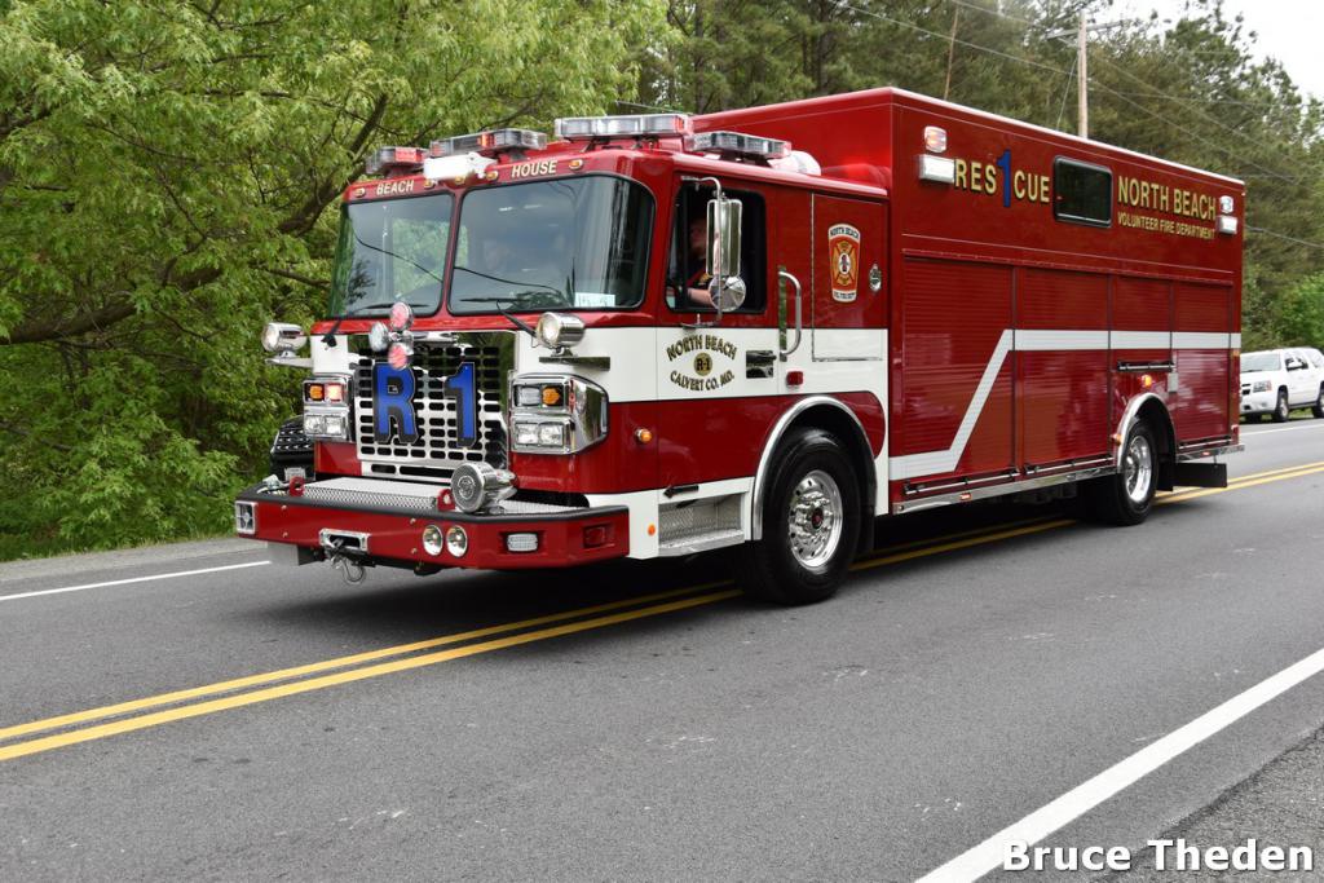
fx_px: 1379
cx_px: 662
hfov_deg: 51.3
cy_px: 442
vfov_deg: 35.5
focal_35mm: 38
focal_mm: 25
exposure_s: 1/250
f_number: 8
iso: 220
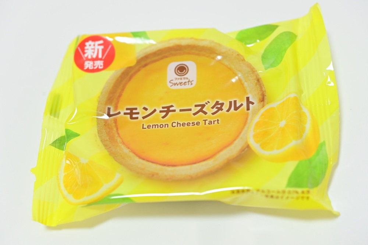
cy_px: 122
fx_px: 613
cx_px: 184
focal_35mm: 60
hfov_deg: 33.4
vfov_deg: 22.6
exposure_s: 1/160
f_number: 5
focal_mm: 60
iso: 6400
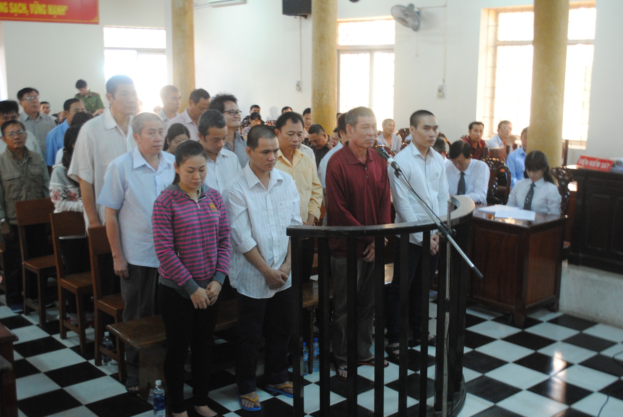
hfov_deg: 46.3
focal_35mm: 42
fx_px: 728
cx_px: 312
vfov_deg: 32.0
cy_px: 208
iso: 800
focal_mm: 28
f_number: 4.5
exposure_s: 1/25
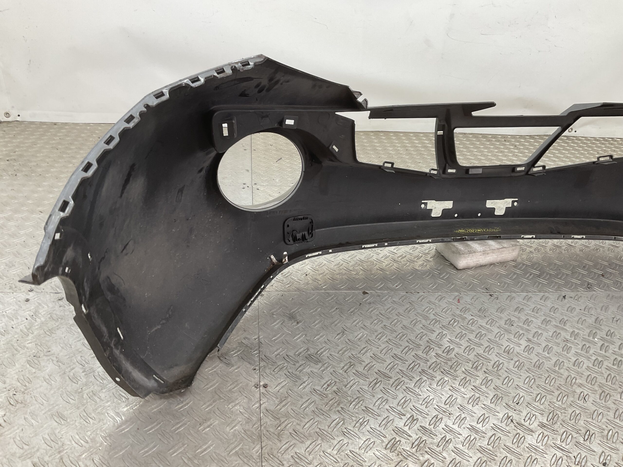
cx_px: 312
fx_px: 522
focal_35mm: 29
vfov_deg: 48.2
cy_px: 234
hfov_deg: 61.7
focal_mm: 3
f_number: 1.8
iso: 32
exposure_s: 1/100
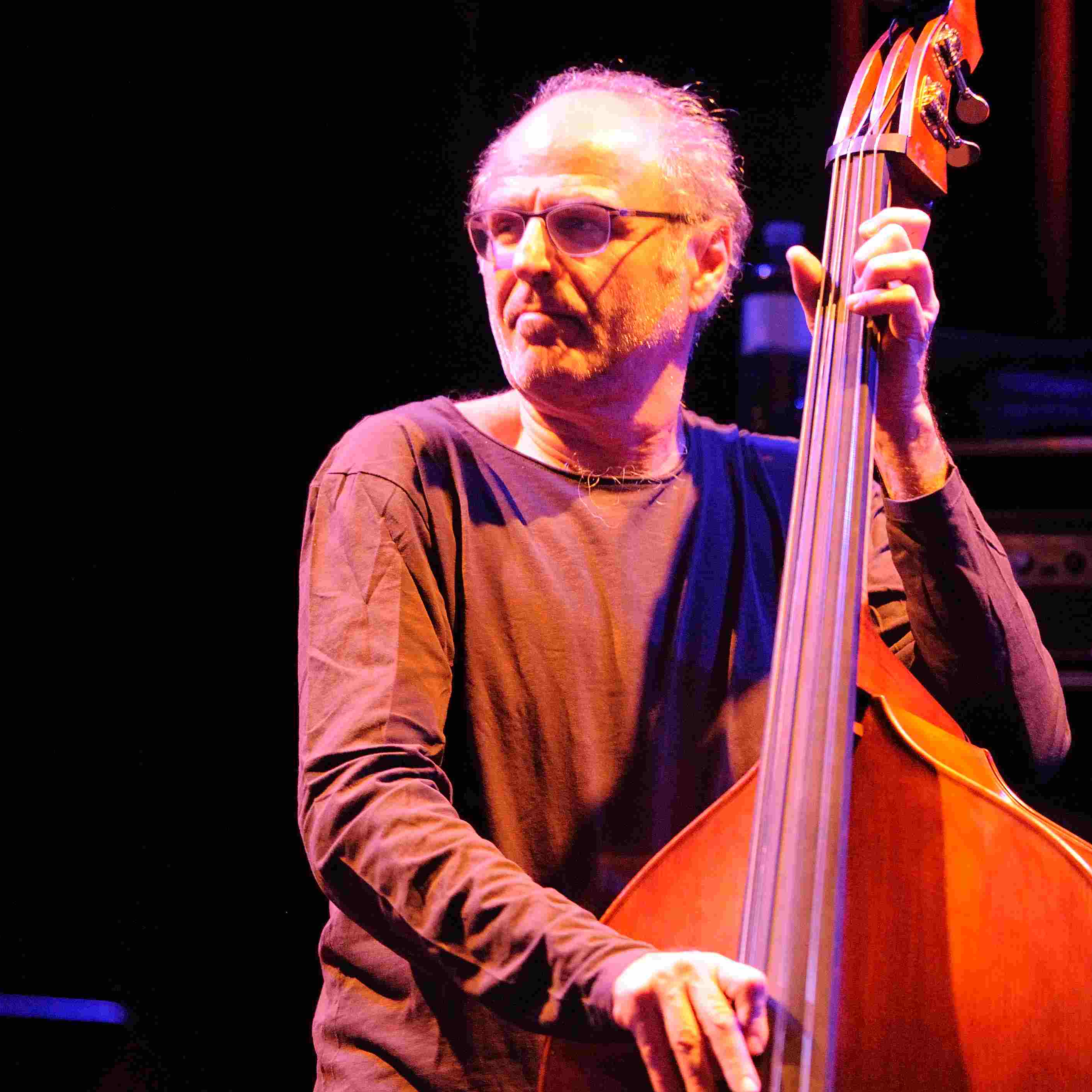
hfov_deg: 7.6
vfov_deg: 7.6
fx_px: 8209
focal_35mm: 230
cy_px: 546
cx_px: 522
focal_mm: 180
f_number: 2.8
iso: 6400
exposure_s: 1/125
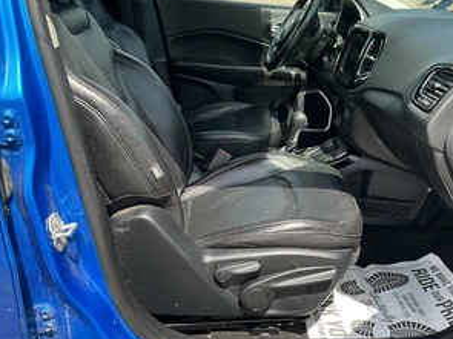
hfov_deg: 48.9
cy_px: 156
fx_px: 497
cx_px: 256
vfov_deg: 37.7
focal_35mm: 38
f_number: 1.8
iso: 25
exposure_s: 1/262
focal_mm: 3
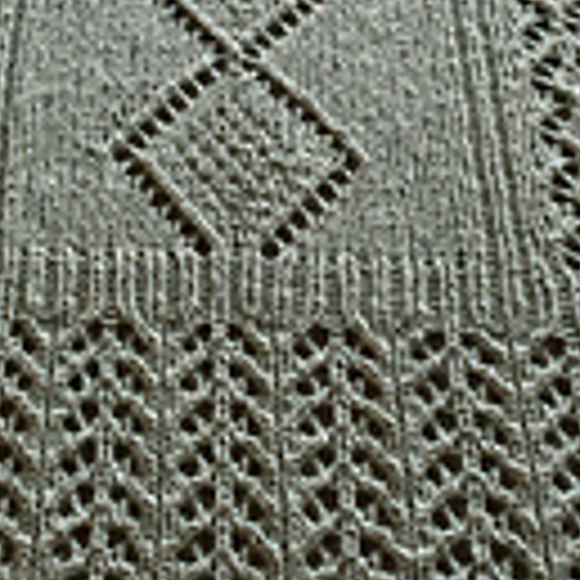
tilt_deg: -39.3
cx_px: 205
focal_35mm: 99
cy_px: 180
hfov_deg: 17.5
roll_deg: +0.9
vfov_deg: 17.5
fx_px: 1877
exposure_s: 1/15
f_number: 2.2
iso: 32
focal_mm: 4.15
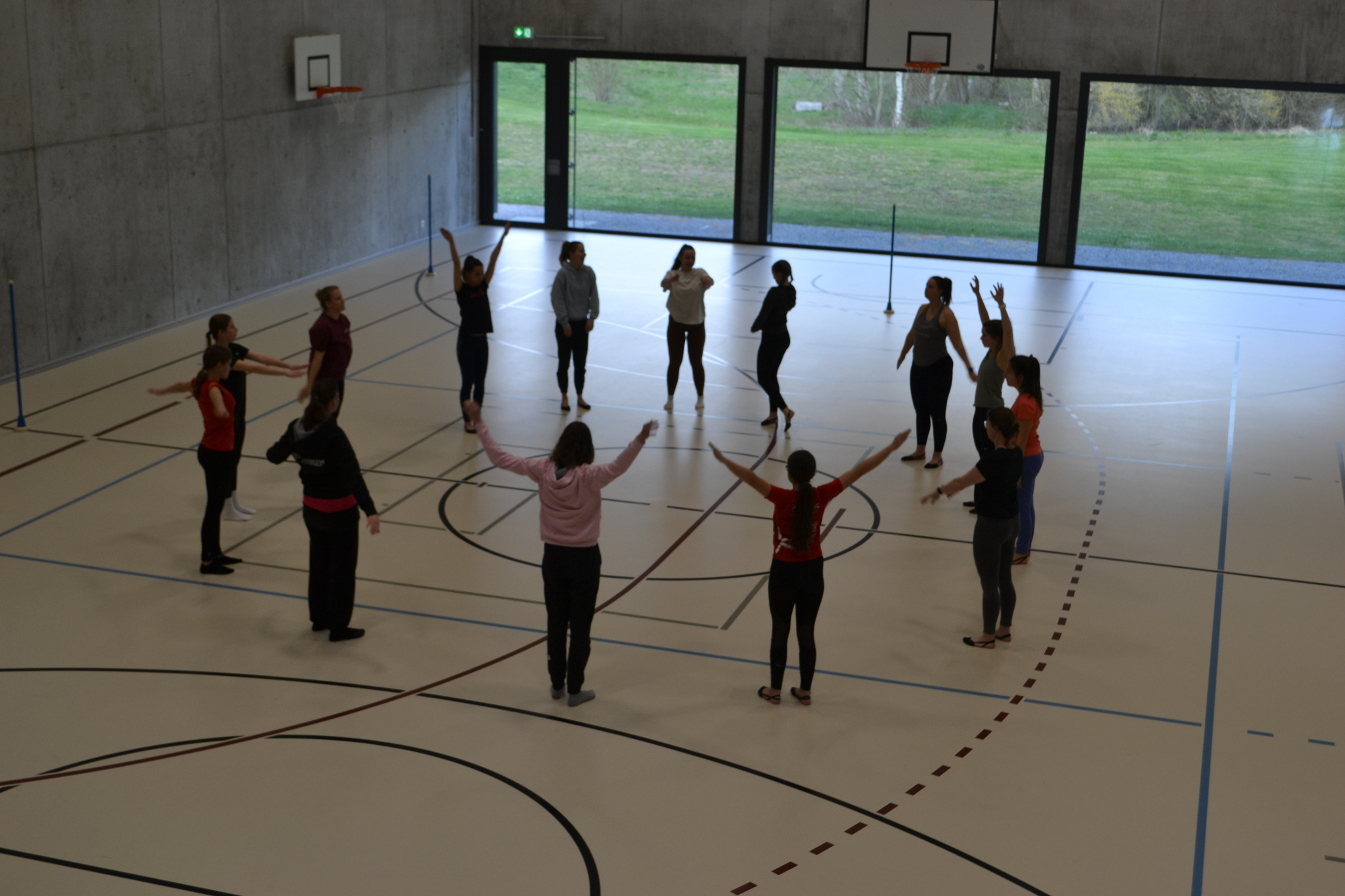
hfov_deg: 41.1
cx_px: 672
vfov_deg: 28.1
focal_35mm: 48
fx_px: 1793
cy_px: 448
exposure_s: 1/125
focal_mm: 32
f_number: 5.6
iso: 280
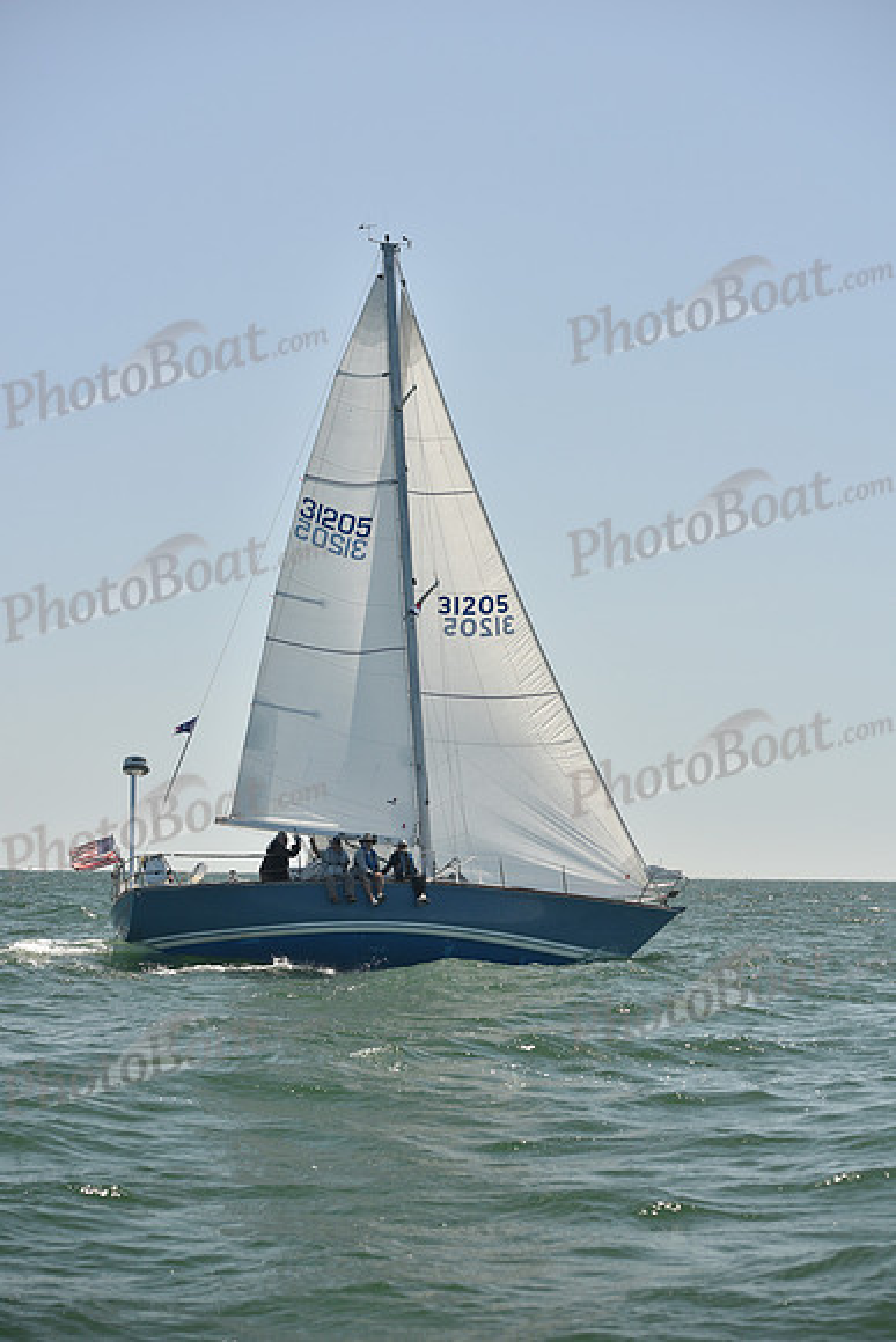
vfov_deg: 28.8
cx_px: 448
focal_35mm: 70
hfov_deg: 19.5
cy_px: 671
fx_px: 2612
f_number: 5
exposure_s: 1/800
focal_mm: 70
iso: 250
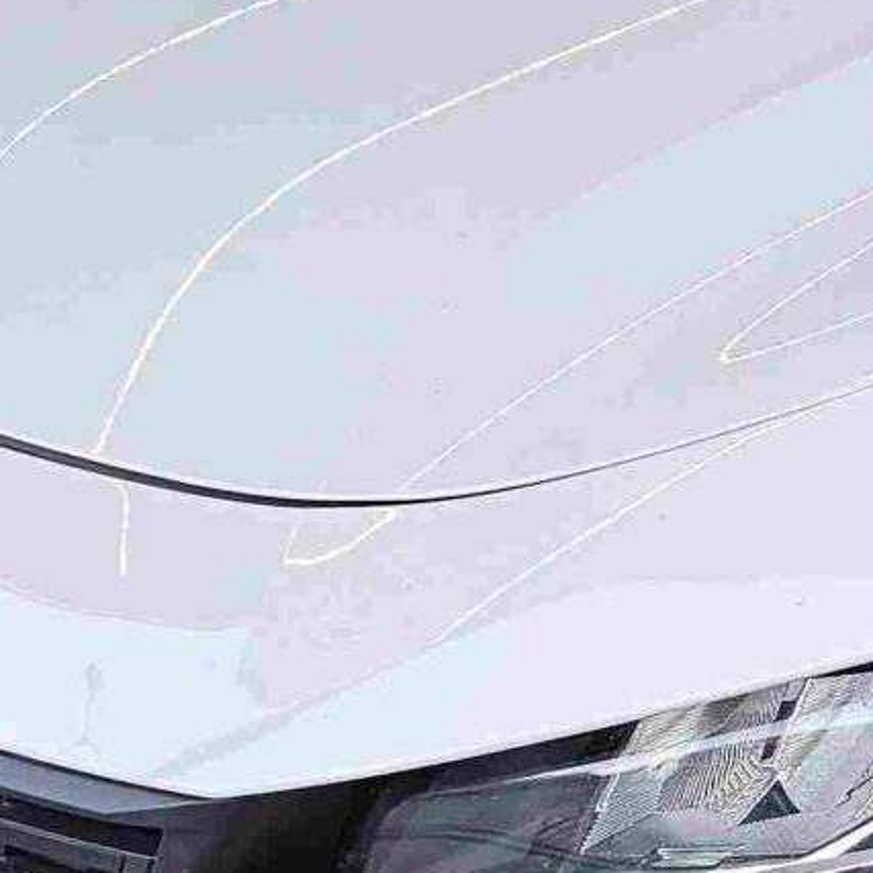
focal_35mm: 122
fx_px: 3481
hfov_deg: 12.3
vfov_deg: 14.3
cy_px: 329
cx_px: 1848
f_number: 1.7
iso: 50
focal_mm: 6.3
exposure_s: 1/62.7
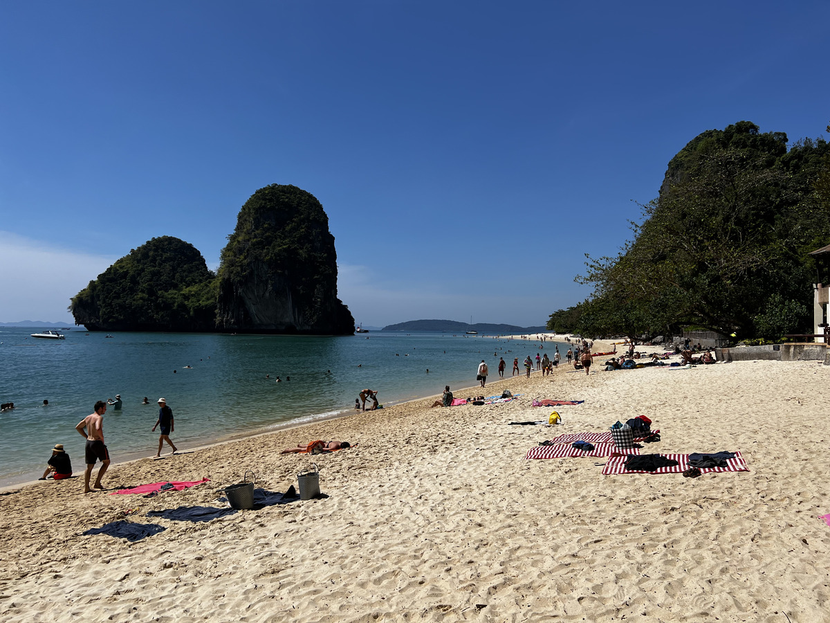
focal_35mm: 26
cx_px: 415
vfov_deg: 53.1
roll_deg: -0.3
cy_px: 312
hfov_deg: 67.3
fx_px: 623
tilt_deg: +1.3
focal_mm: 5.7
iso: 50
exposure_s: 1/10309
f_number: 1.5
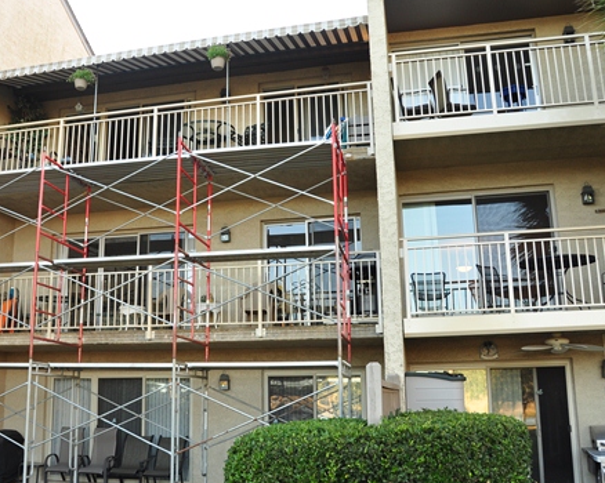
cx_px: 243
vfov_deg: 40.1
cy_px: 237
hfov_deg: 48.8
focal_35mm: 37
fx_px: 662
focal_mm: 18
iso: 200
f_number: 5.6
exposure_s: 1/80
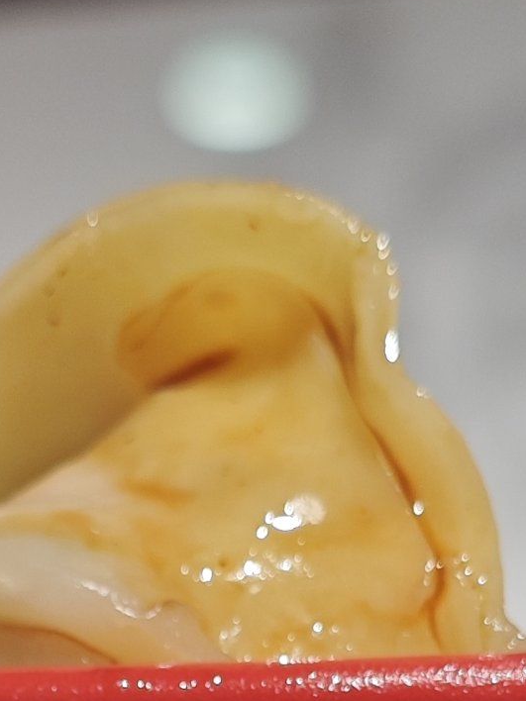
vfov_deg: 10.0
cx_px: 60
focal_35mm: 193
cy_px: 979
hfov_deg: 7.7
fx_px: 3910
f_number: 0.95
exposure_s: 1/101
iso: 80
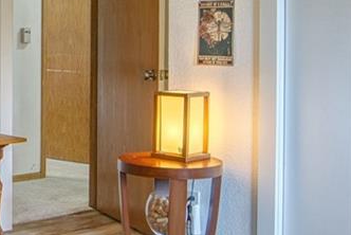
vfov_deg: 17.6
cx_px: -43
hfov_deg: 24.4
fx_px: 751
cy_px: 39
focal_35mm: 77
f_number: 4
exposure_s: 1/30
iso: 500
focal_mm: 16
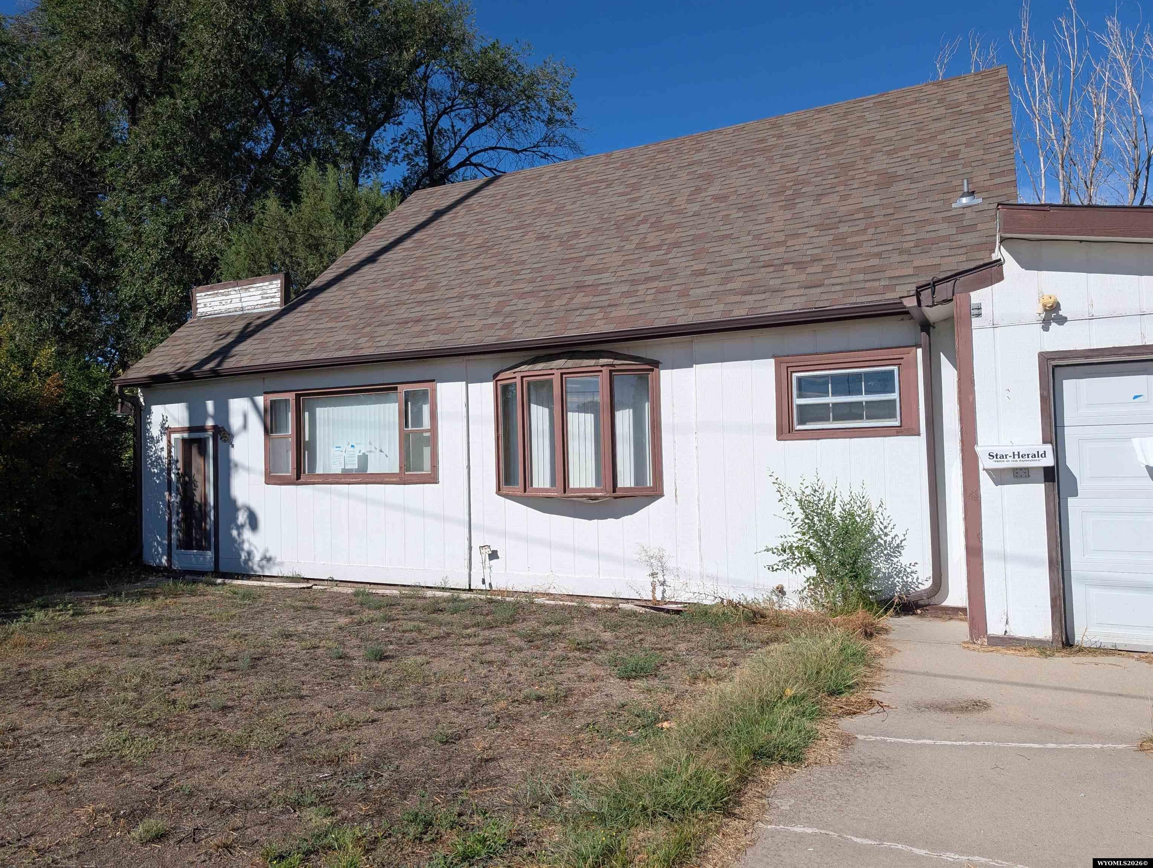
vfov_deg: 56.9
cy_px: 434
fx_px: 801
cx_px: 576
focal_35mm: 24
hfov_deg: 71.5
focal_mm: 6.9
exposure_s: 1/1869
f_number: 1.68
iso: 24
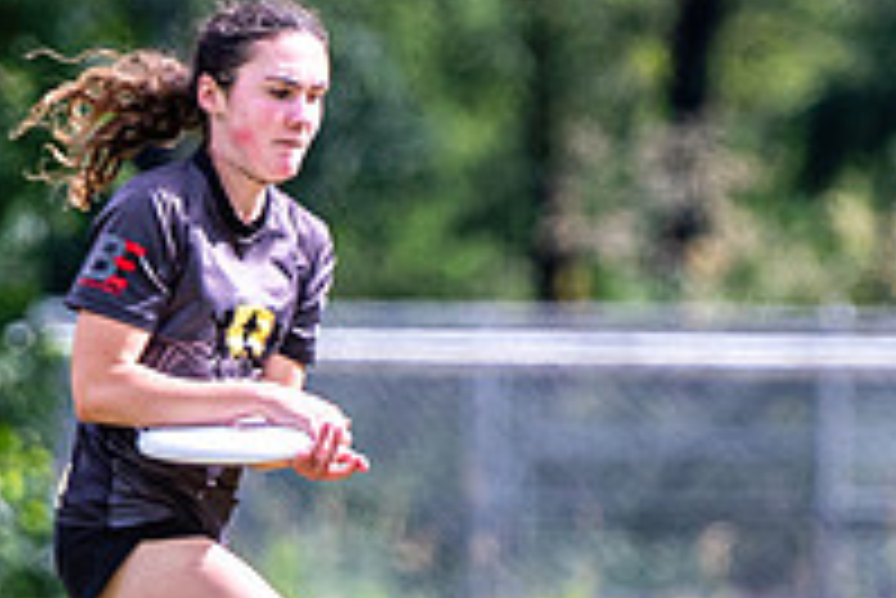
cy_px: 778
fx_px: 35541
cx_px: 477
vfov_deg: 1.0
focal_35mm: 1427
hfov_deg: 1.4
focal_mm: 200
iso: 180
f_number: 3.2
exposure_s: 1/2000
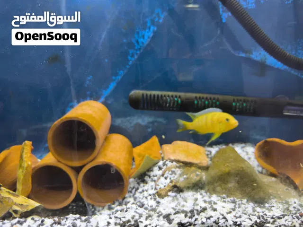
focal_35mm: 23
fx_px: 201
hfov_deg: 73.9
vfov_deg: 58.9
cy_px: 114
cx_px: 152
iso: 250
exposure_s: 1/50
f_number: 1.6
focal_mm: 6.57
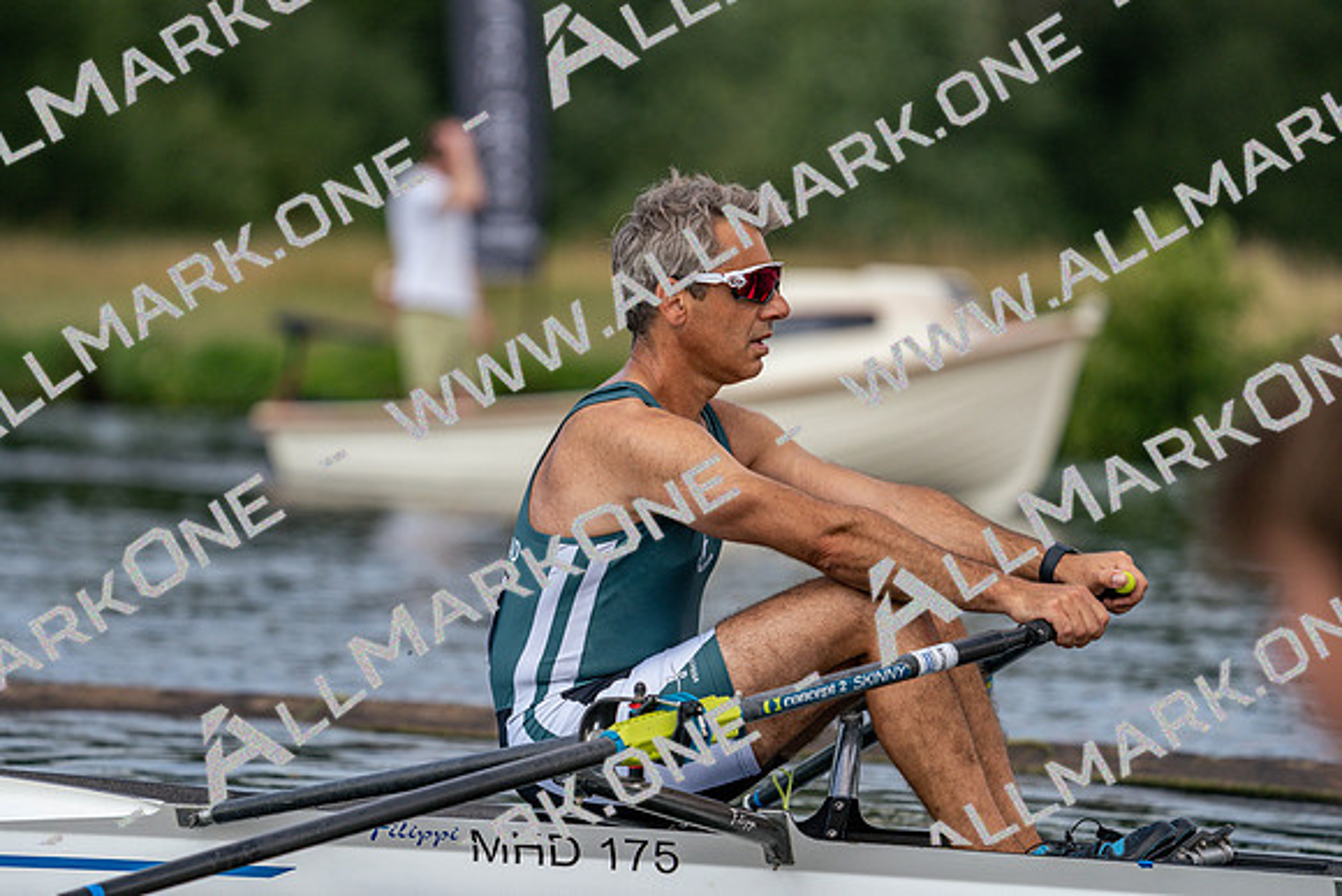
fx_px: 13944
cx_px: 671
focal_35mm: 374
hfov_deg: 5.5
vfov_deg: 3.7
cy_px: 448
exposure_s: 1/1600
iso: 400
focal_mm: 374
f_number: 6.3
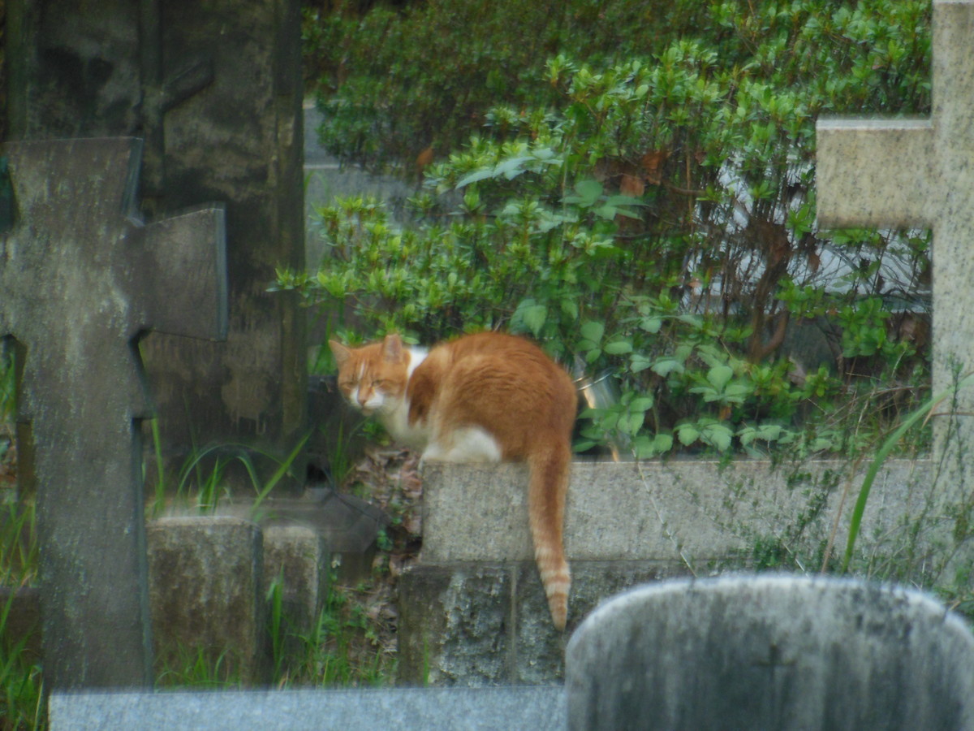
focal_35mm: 340
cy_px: 366
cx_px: 487
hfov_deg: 5.8
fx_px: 9567
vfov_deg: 4.4
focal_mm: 60.7
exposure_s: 1/30
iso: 400
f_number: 5.7
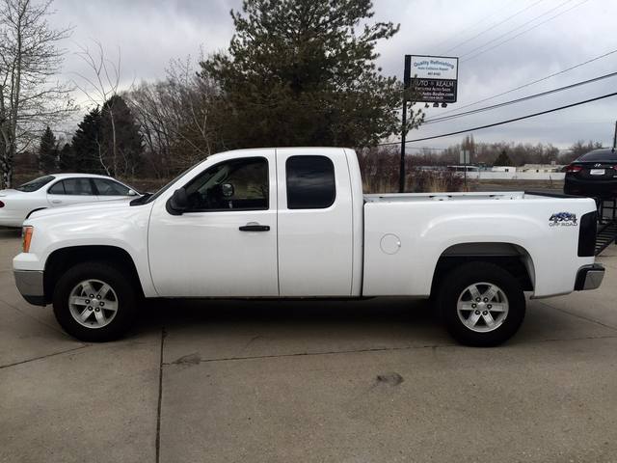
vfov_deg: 48.2
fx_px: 517
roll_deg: -2.7
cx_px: 308
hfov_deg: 61.7
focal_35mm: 29
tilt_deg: -6.2
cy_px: 232
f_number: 2.2
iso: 32
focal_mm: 4.15
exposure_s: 1/1236
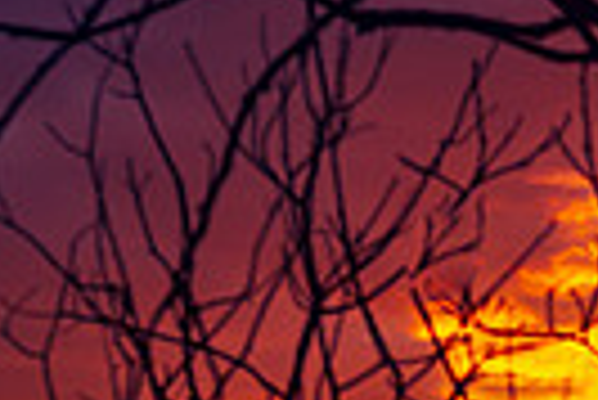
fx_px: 6568
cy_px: 811
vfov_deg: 3.5
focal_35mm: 395
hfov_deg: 5.2
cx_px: 1012
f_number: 8
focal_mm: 60
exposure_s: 1/200
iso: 100
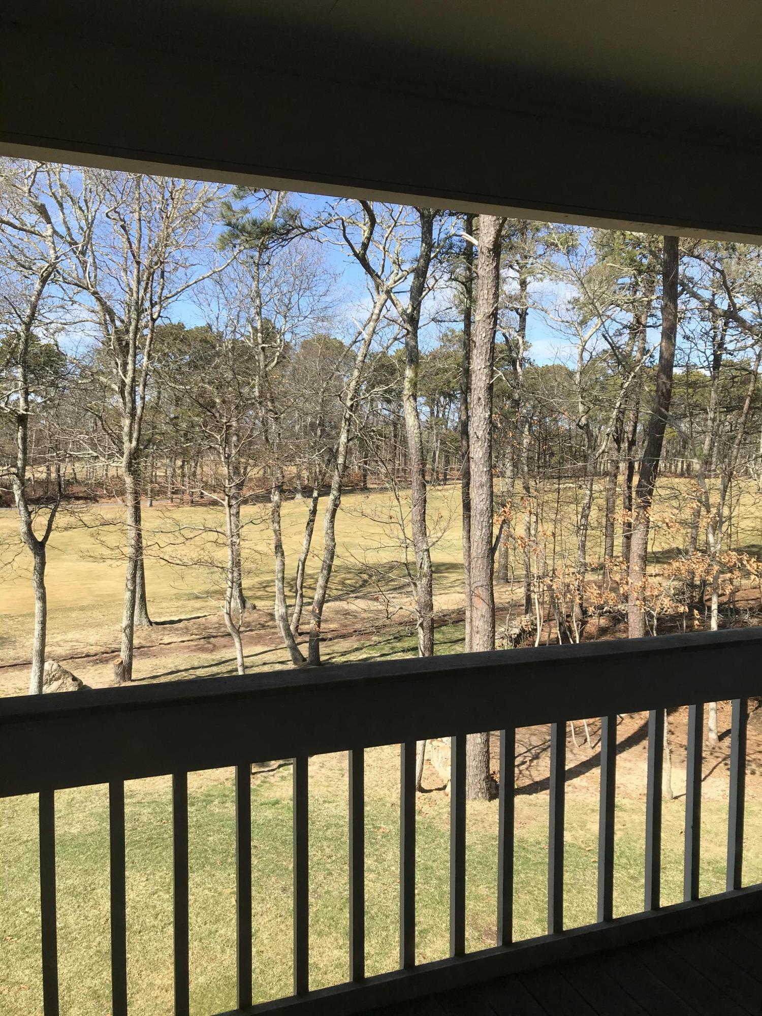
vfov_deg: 63.4
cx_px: 381
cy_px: 508
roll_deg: -0.5
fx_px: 822
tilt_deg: -3.8
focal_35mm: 28
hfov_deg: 49.7
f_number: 1.8
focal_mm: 3.99
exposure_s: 1/921
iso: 20
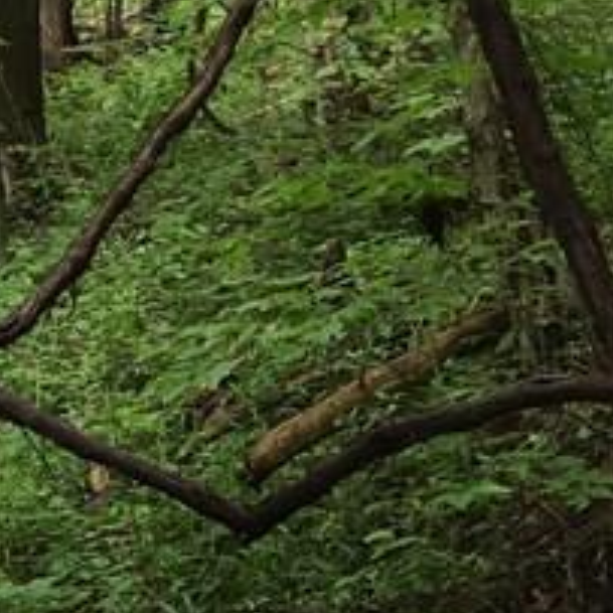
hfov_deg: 12.7
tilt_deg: -5.3
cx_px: -350
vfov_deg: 13.3
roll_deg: -1.2
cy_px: -51
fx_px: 2585
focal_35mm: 129
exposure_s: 1/60
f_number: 2.2
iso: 32
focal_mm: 4.15
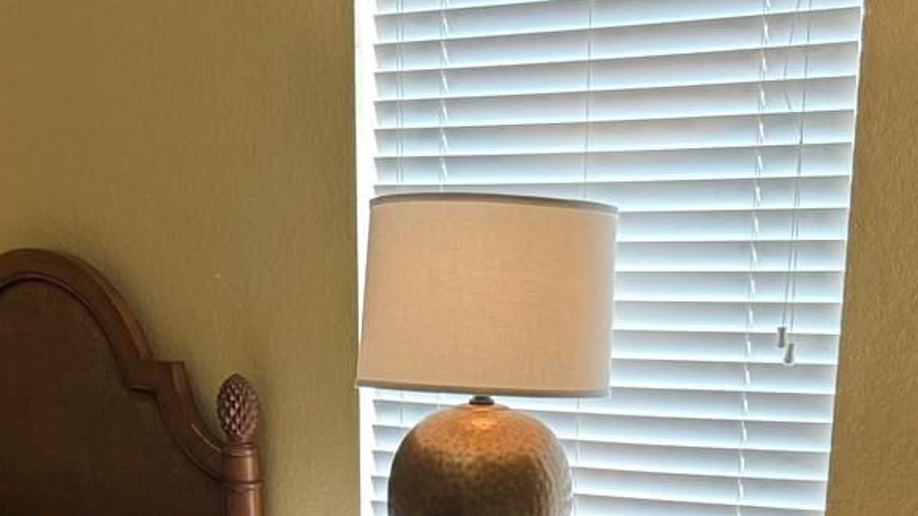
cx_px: 422
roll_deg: -0.2
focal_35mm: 72
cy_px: 876
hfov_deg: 29.3
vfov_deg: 15.0
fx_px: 1753
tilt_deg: -20.8
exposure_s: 1/60
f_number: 1.78
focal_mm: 6.76
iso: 160
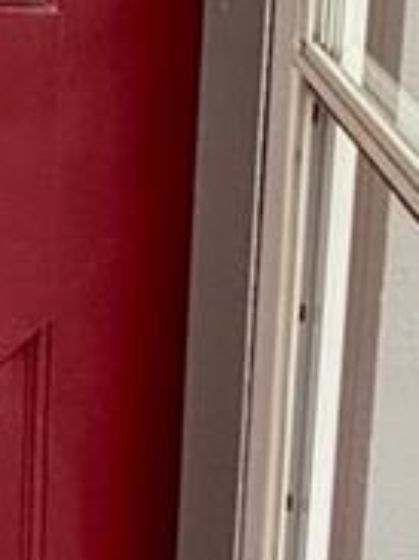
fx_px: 1487
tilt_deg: -8.0
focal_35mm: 92
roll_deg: +1.9
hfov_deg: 12.3
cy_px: -177
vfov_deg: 19.6
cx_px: -619
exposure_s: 1/97
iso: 320
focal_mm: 2.22
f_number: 2.2
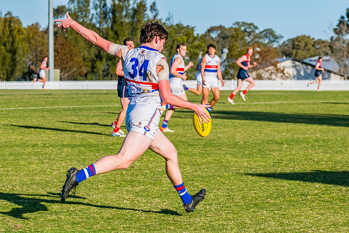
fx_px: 1648
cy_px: 116
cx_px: 174
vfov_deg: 8.1
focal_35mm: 170
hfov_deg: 12.1
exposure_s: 1/1600
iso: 800
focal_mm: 170
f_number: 11
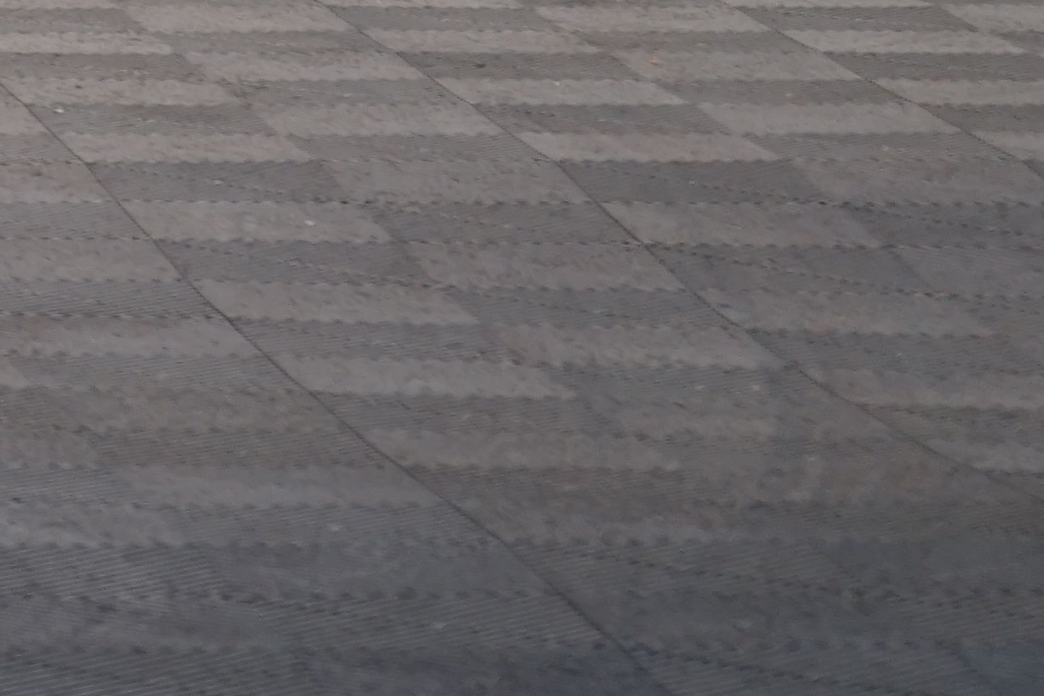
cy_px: -841
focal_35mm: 331
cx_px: -1326
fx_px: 9598
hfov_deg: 6.0
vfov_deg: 4.1
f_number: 5.6
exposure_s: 1/30
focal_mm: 69
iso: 400
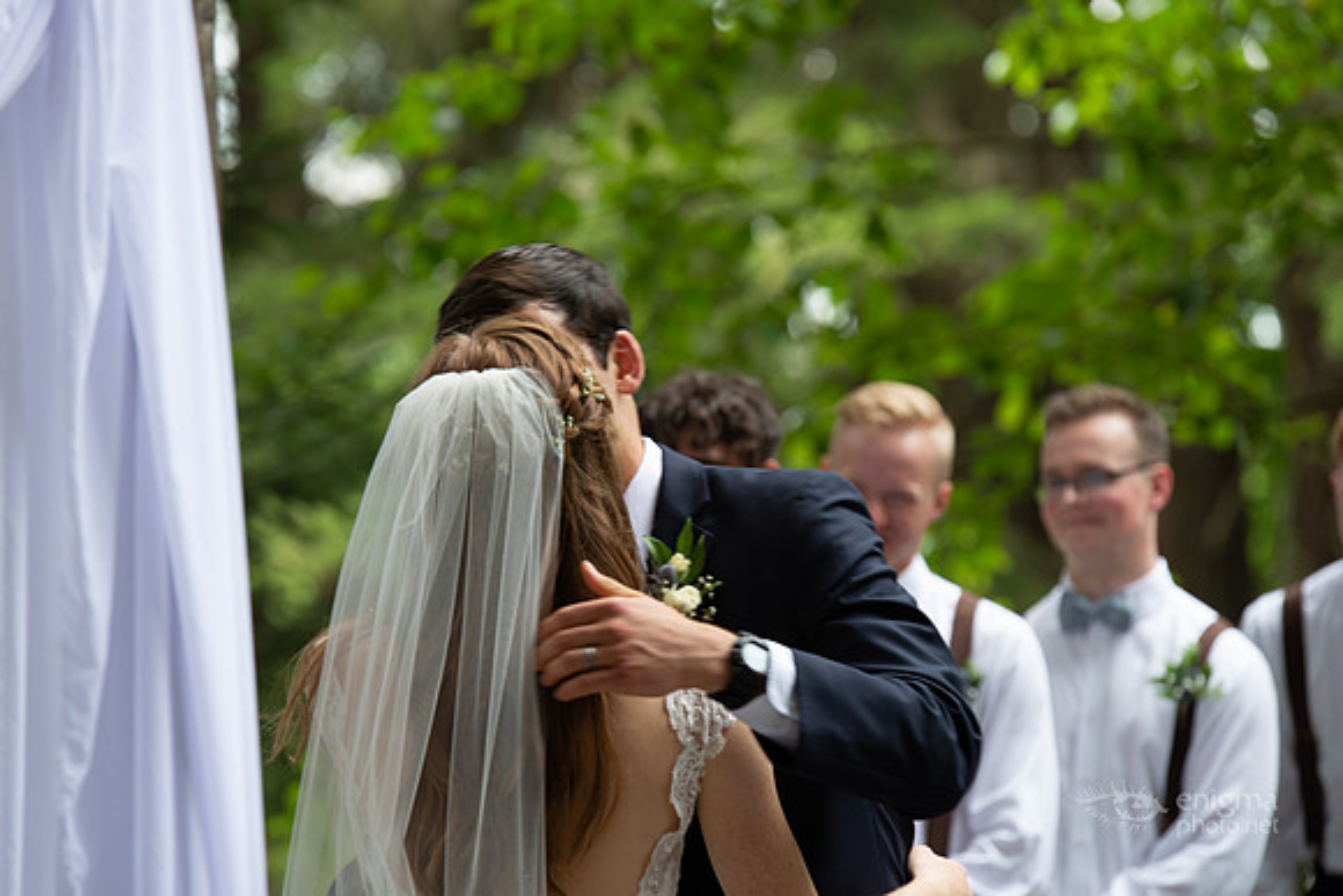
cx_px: 672
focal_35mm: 200
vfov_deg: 6.9
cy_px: 448
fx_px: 7463
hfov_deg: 10.3
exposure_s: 1/125
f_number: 5.6
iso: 400
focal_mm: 200
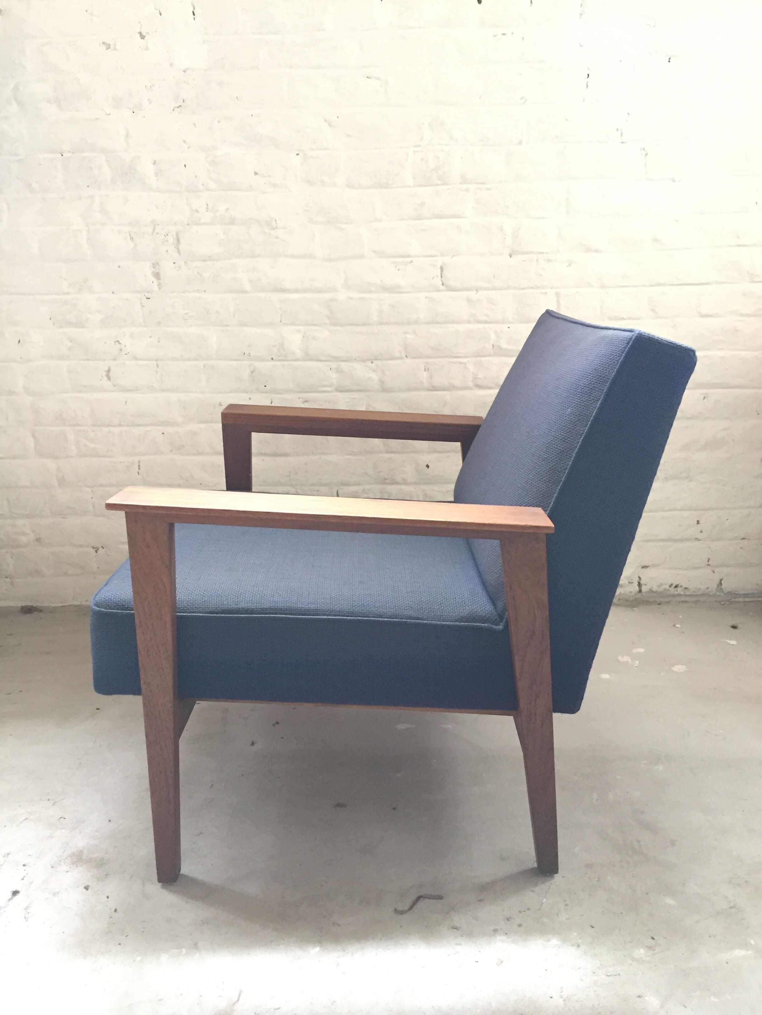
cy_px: 508
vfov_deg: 61.7
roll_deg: +1.3
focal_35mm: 29
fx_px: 851
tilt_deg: -14.8
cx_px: 381
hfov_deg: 48.2
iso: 250
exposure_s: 1/20
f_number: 2.2
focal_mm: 4.15
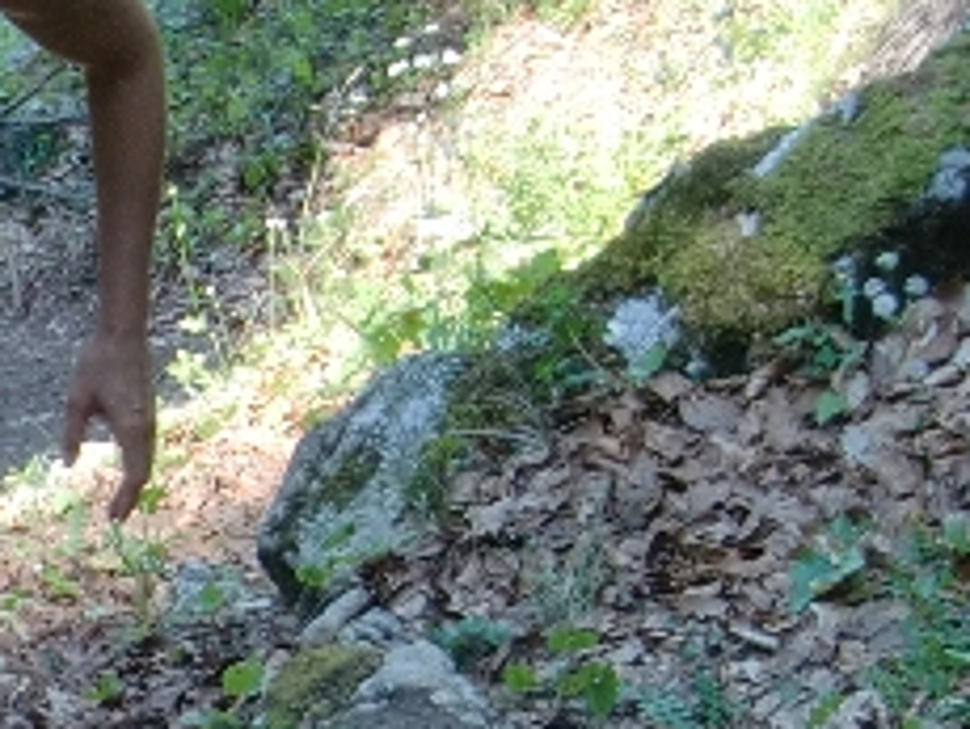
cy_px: 767
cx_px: -333
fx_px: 4741
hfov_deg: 11.4
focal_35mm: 169
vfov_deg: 8.7
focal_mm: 6.66
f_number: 3.9
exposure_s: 1/60
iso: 64
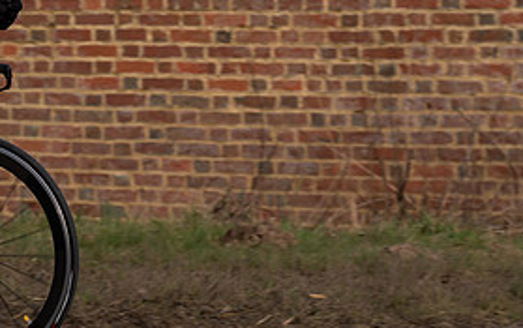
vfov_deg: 5.6
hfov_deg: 8.8
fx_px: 3353
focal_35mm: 235
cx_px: -97
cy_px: -41
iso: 125
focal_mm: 82
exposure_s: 1/800
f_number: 4
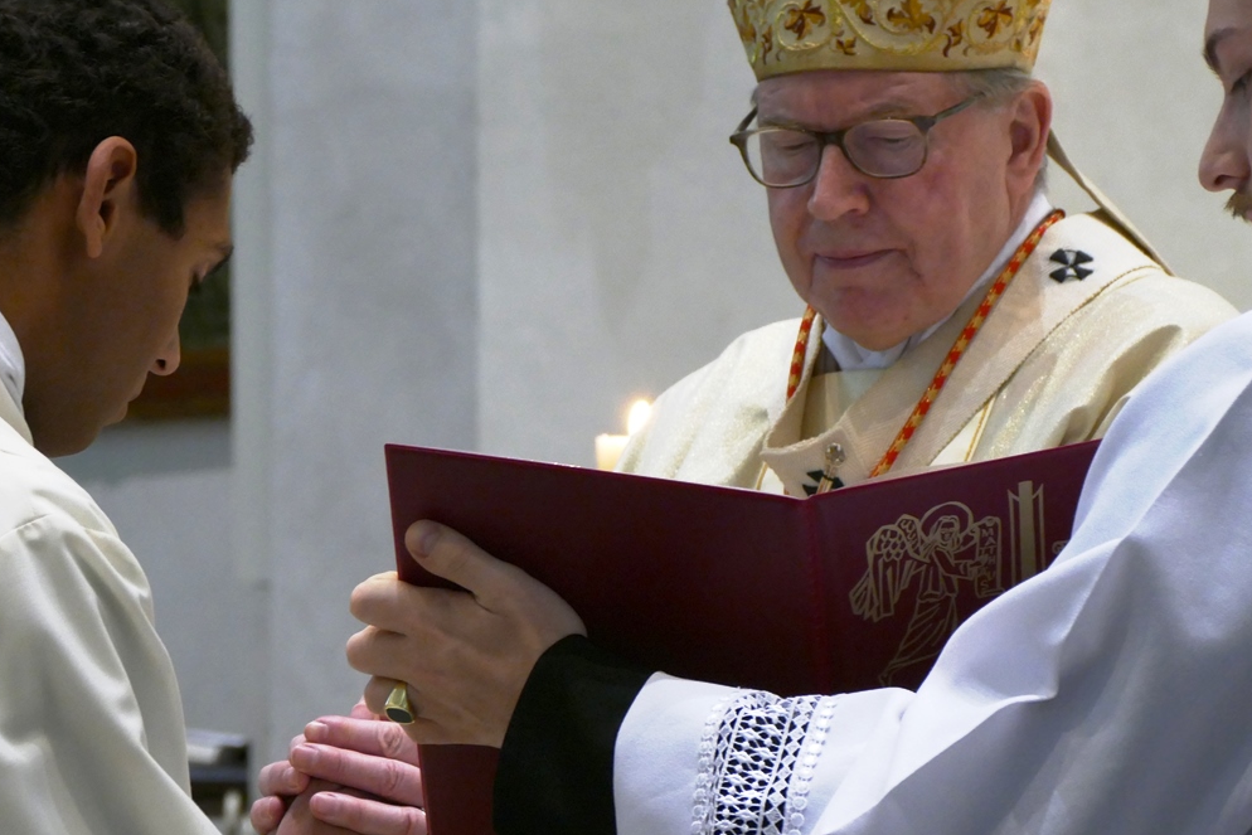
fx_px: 7130
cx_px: 500
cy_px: 407
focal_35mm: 205
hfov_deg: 10.0
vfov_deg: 6.7
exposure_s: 1/30
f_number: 3.9
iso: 1600
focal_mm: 54.2
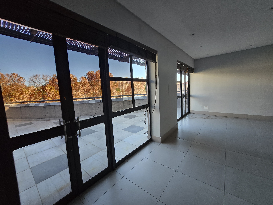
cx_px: 136
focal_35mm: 13
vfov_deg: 89.9
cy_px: 102
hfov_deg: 106.2
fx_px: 103
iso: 64
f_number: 2.2
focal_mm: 1.7
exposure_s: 1/50
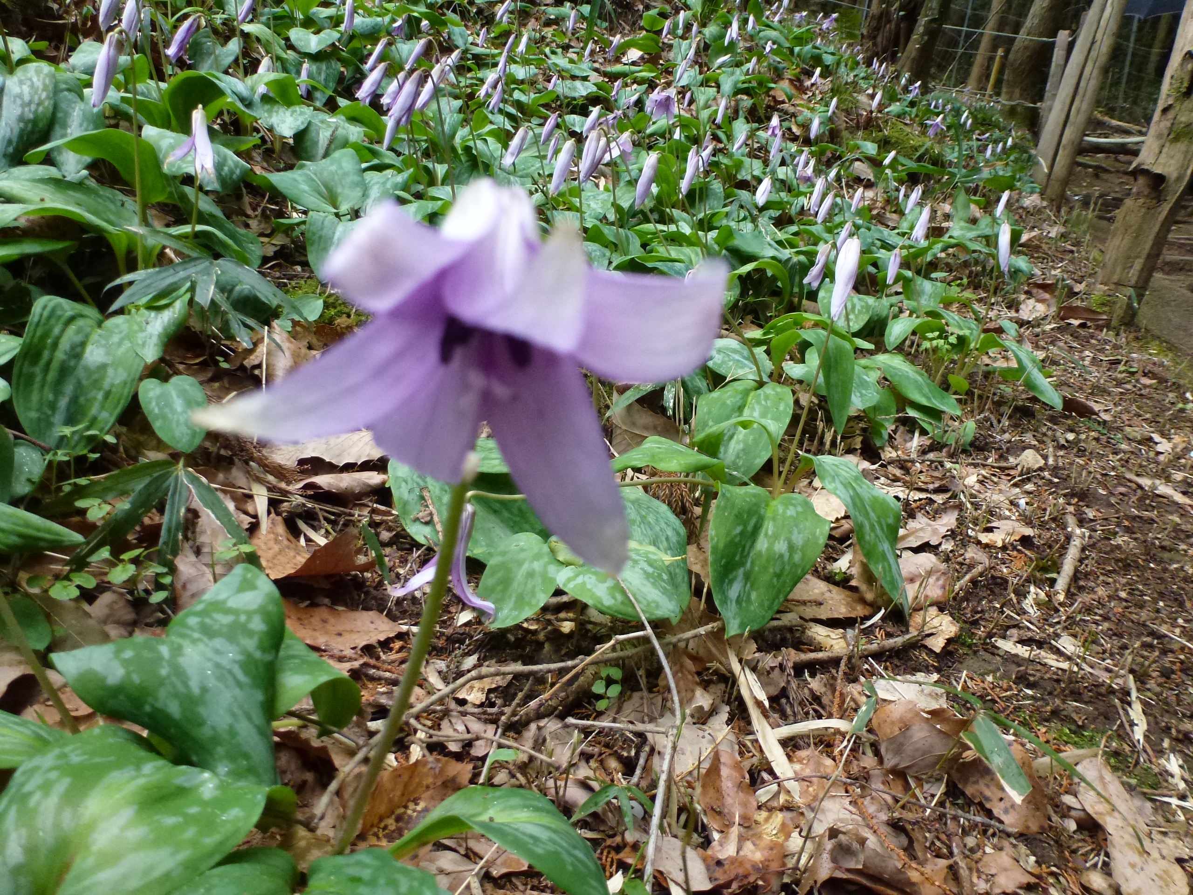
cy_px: 448
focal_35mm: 24
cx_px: 596
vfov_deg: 56.8
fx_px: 827
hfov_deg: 71.6
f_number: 3.3
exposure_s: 1/250
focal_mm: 4.3
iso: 400
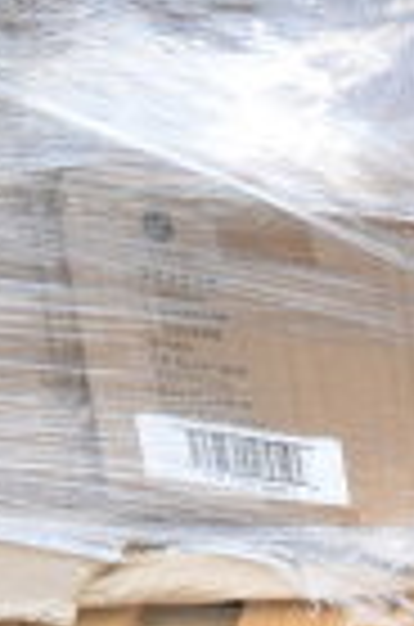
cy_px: -907
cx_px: -608
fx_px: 4634
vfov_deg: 7.2
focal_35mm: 267
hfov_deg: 5.0
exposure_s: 1/200
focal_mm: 27
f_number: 7.1
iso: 200
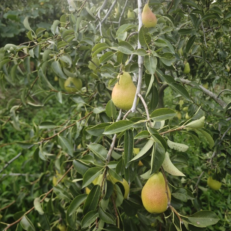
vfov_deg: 54.0
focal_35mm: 30
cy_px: 121
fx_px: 226
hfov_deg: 53.8
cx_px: 135
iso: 50
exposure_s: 1/100
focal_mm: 8.7
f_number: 1.9
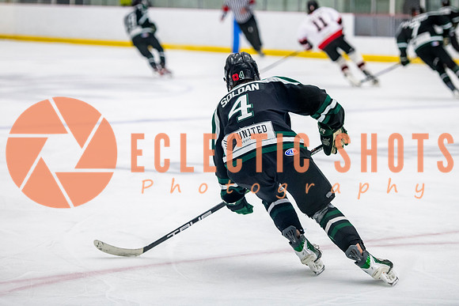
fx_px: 1787
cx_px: 229
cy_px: 118
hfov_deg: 14.6
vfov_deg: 9.8
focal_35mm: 140
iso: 3200
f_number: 3.2
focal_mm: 112
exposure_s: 1/640
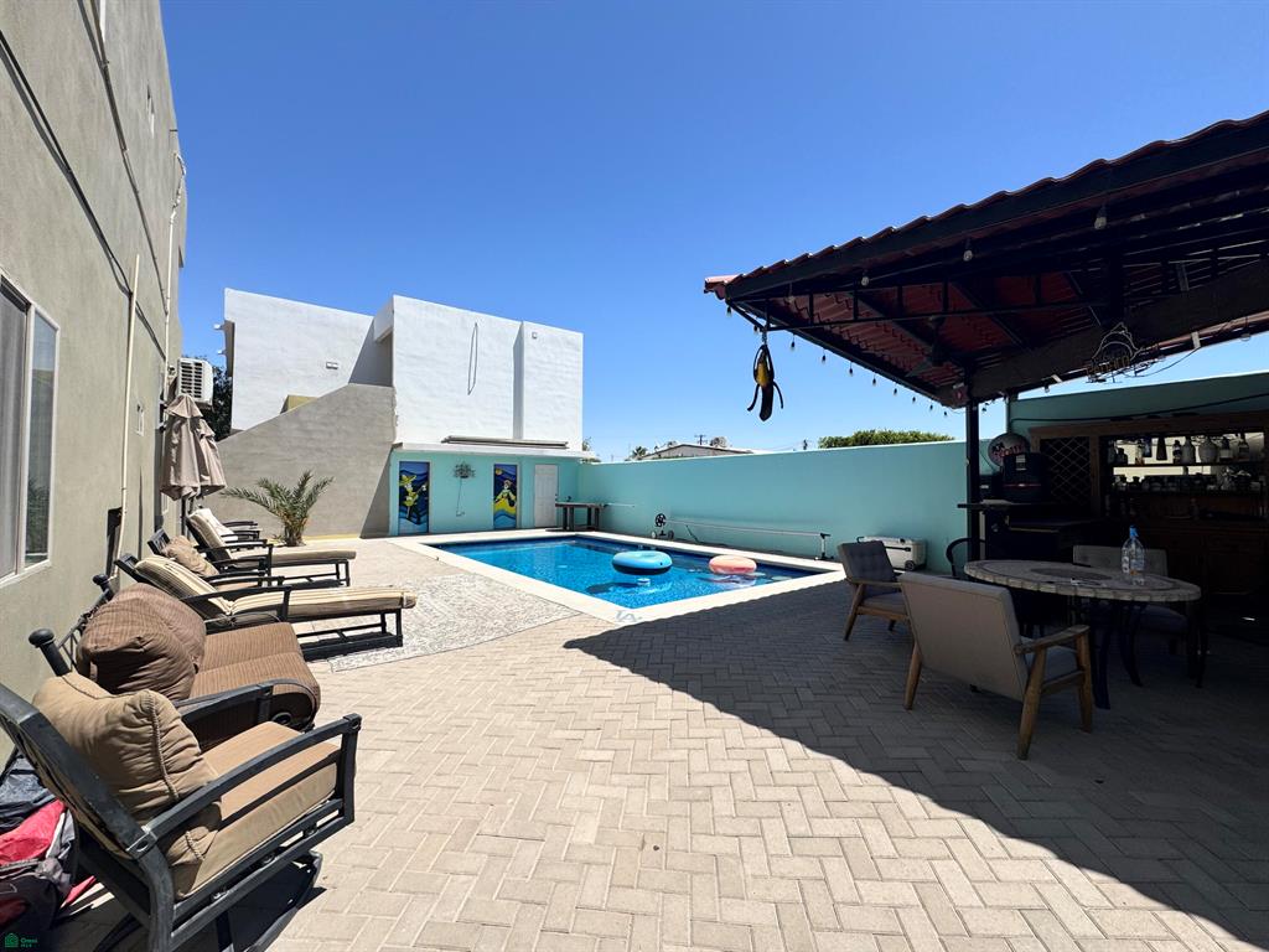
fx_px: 513
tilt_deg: +1.8
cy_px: 476
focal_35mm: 14
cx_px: 634
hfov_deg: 102.1
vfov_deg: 85.7
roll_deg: -0.6
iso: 50
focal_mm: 2.22
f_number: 2.2
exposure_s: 1/2985
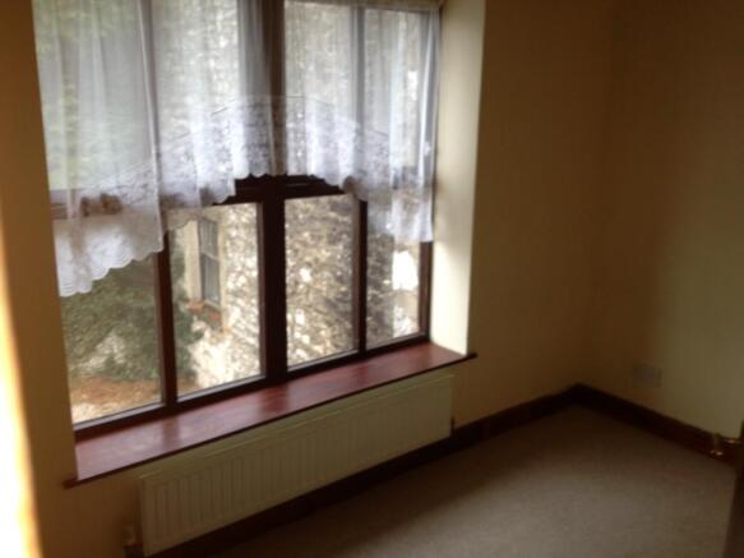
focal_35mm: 35
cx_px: 372
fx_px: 752
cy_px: 279
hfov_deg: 52.6
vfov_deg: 40.7
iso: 64
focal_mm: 4.28
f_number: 2.4
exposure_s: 1/20
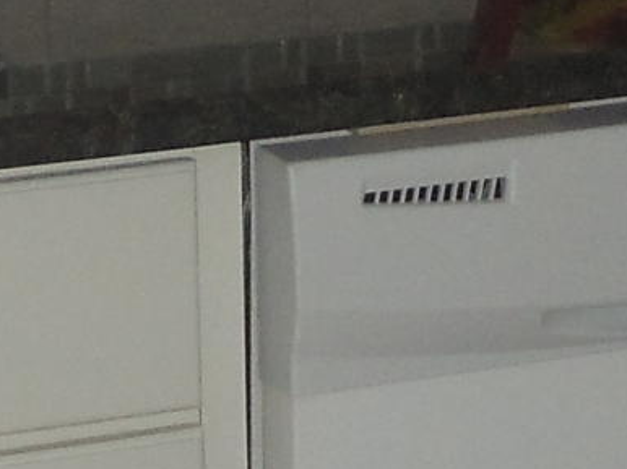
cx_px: 216
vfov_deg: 4.3
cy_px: -385
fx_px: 6191
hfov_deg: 5.8
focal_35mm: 342
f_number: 3.5
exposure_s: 1/30
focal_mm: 6
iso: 160
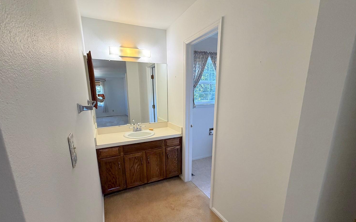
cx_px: 171
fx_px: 155
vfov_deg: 70.8
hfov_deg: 97.8
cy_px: 128
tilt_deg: -12.6
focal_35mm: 16
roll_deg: +0.9
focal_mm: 2.22
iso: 250
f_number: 2.2
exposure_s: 1/120
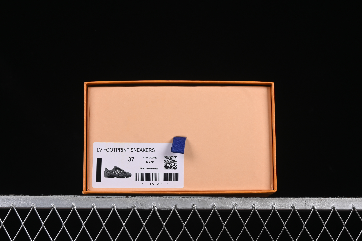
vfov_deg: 18.2
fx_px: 754
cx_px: 181
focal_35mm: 75
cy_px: 120
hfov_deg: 27.0
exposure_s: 1/80
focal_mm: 50
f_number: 8
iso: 160
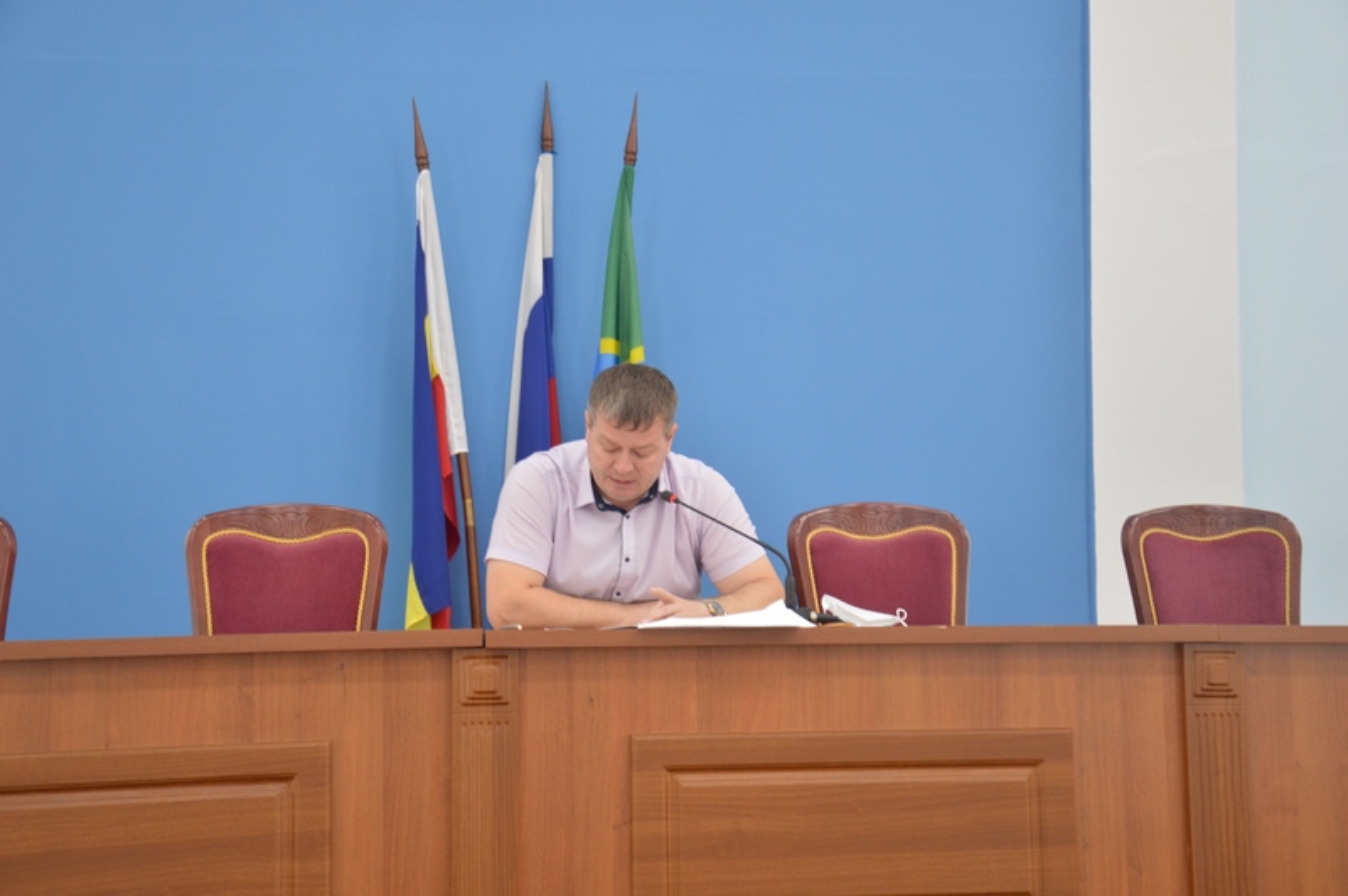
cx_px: 674
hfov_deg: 33.4
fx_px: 2245
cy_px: 448
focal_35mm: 60
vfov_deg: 22.6
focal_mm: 40
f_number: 4.8
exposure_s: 1/30
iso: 560
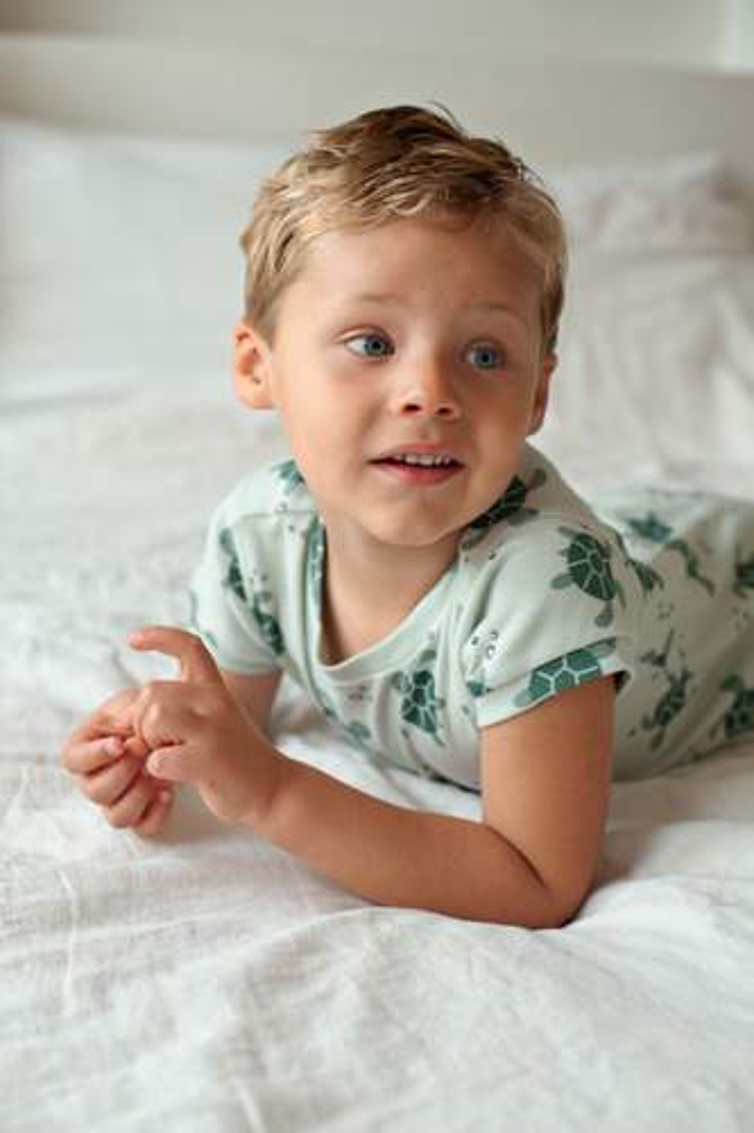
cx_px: 377
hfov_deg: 27.0
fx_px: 1572
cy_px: 566
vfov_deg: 39.6
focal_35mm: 50
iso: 640
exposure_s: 1/125
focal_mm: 50
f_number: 4
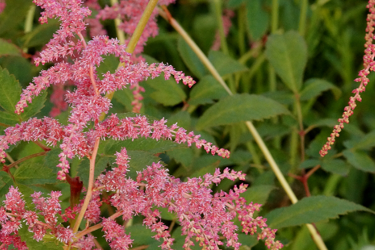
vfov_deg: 5.0
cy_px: 171
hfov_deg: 7.5
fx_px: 2854
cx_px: 78
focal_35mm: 274
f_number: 13
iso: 1250
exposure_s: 1/160
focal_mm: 100
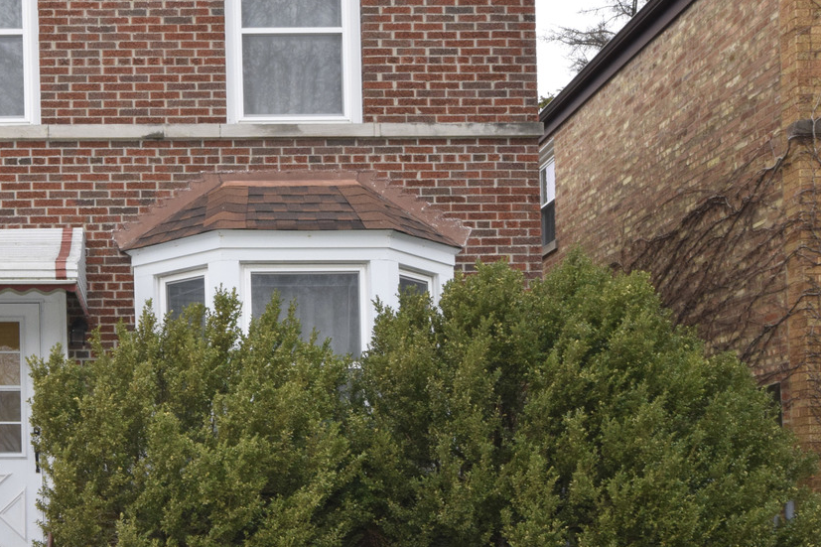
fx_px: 1072
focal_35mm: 47
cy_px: 284
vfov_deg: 28.6
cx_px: 149
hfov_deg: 40.0
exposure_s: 1/100
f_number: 16
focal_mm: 16
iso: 800
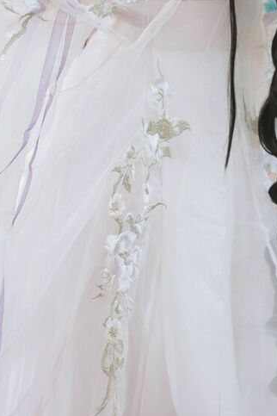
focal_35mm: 277
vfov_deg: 7.4
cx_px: -19
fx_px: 3197
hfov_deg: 4.9
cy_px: 85
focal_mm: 85
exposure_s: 1/640
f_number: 1.8
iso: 100
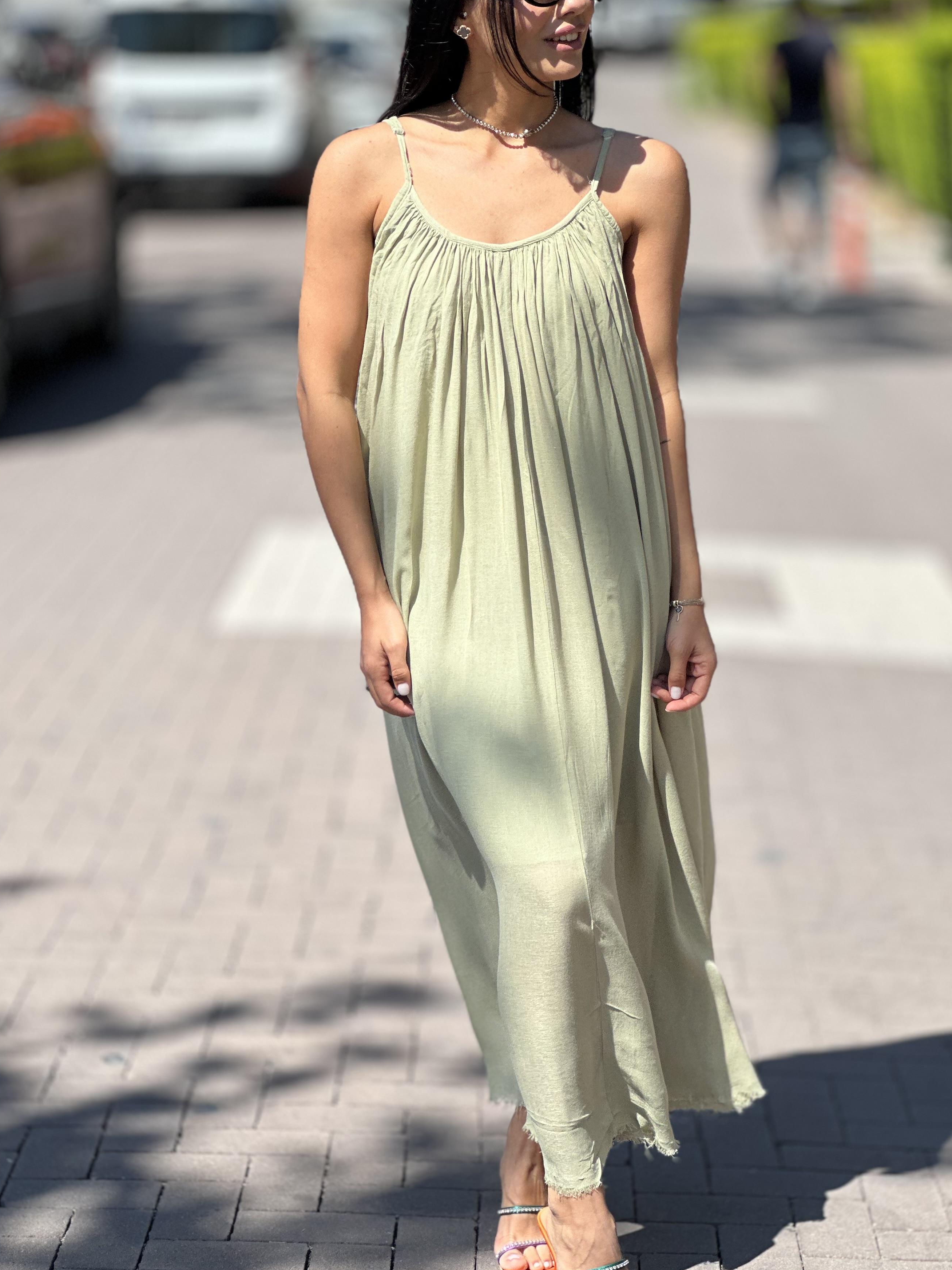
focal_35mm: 89
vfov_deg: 22.0
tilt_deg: -14.7
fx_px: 3264
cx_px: 522
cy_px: 580
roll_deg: -0.5
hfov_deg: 16.6
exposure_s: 1/815
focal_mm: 9
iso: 32
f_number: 2.8
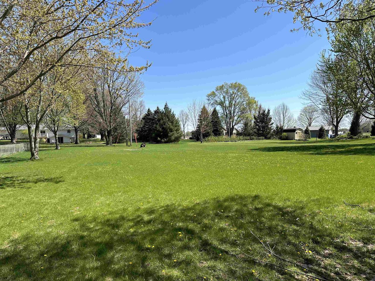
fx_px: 260
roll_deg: +1.0
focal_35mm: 24
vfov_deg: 56.8
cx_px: 188
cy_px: 140
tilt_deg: -1.7
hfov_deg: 71.6
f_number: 1.78
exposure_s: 1/3597
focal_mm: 6.86
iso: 80
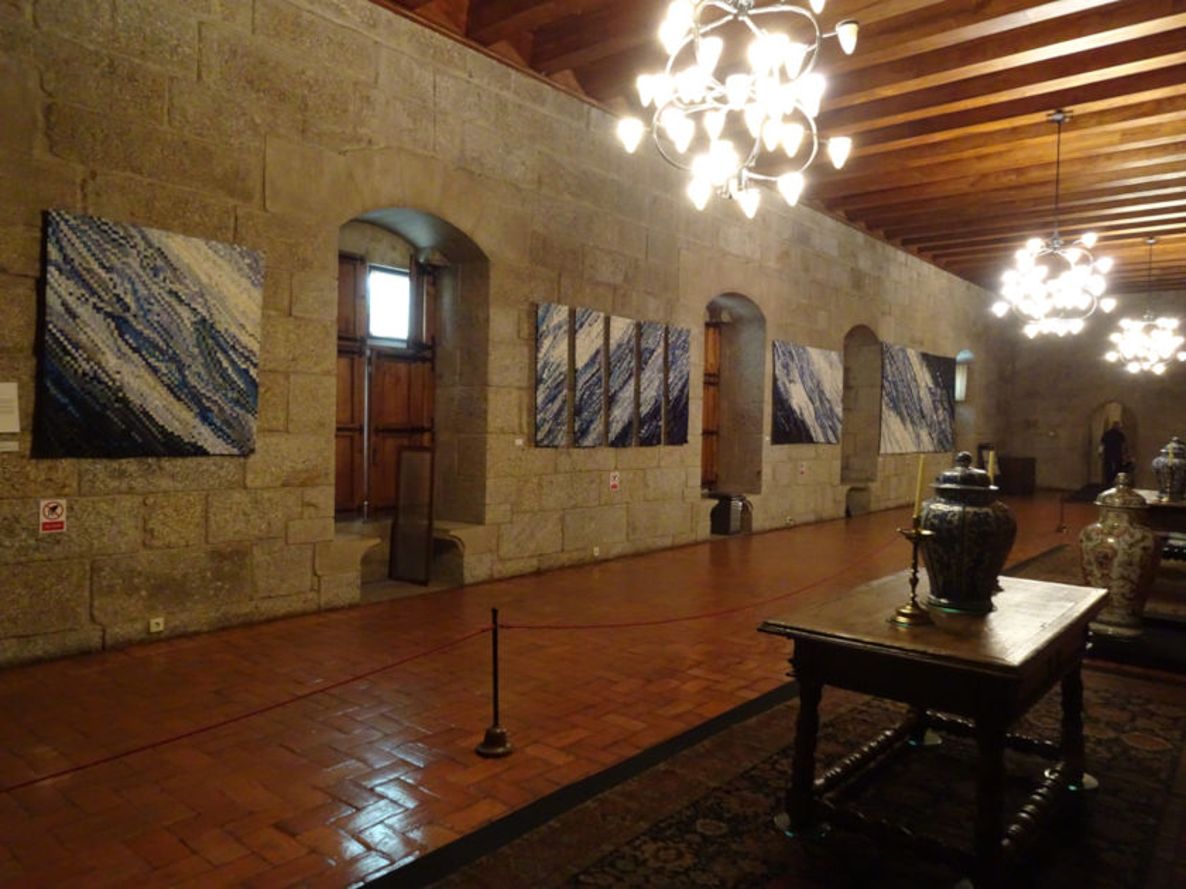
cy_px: 444
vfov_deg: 56.8
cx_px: 593
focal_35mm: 24
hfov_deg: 71.6
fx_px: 822
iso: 800
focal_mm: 4.1
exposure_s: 1/10
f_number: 3.5
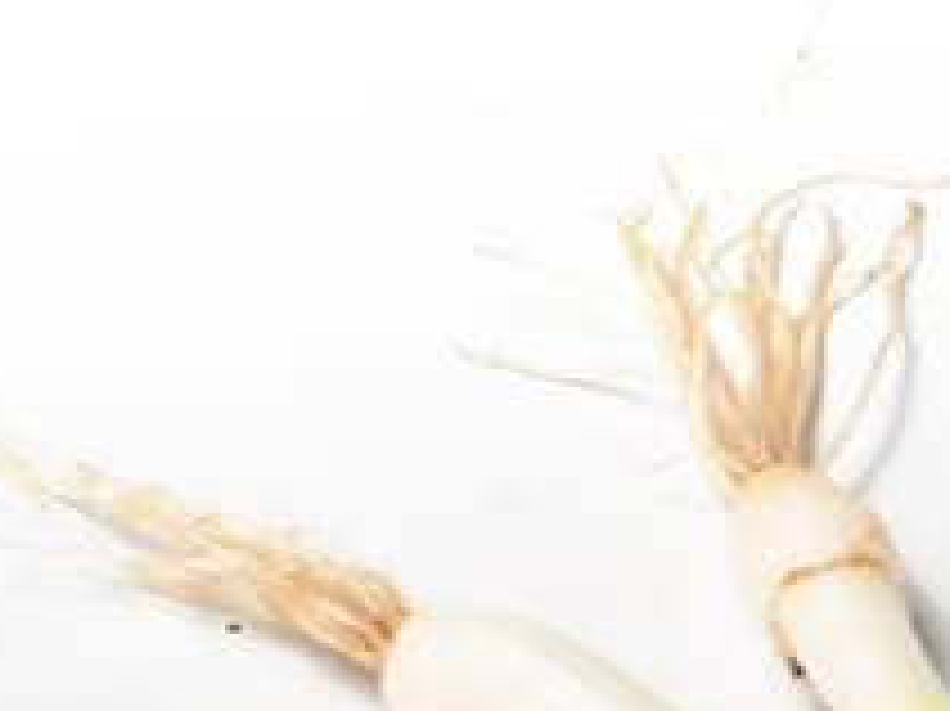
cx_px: 1121
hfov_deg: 4.5
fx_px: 11986
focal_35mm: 437
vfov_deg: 3.4
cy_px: 1557
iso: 100
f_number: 8
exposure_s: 1/160
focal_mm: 45
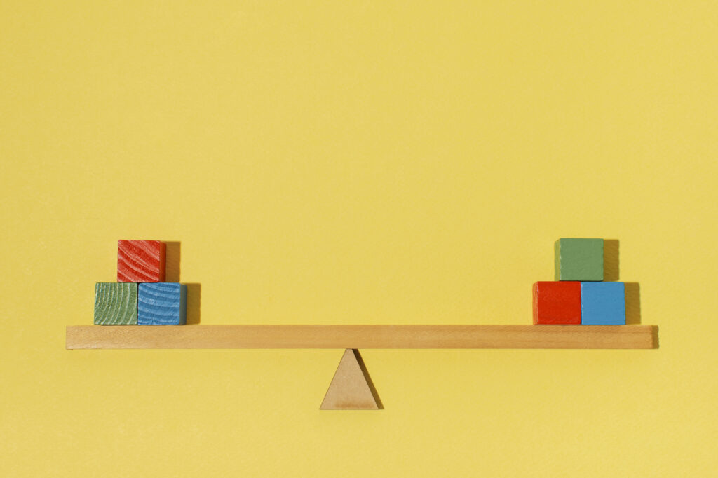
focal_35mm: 57
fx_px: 1137
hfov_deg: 35.0
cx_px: 330
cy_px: 239
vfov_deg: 23.7
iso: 125
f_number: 9
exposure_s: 1/125
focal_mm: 35
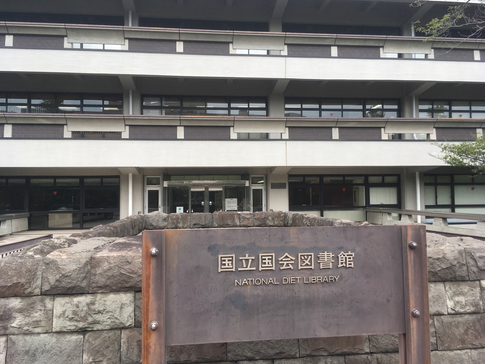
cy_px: 182
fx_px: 406
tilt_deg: +1.1
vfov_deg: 48.2
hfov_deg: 61.7
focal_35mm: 29
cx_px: 242
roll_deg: +2.7
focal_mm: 4.15
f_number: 2.2
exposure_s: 1/363
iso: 25
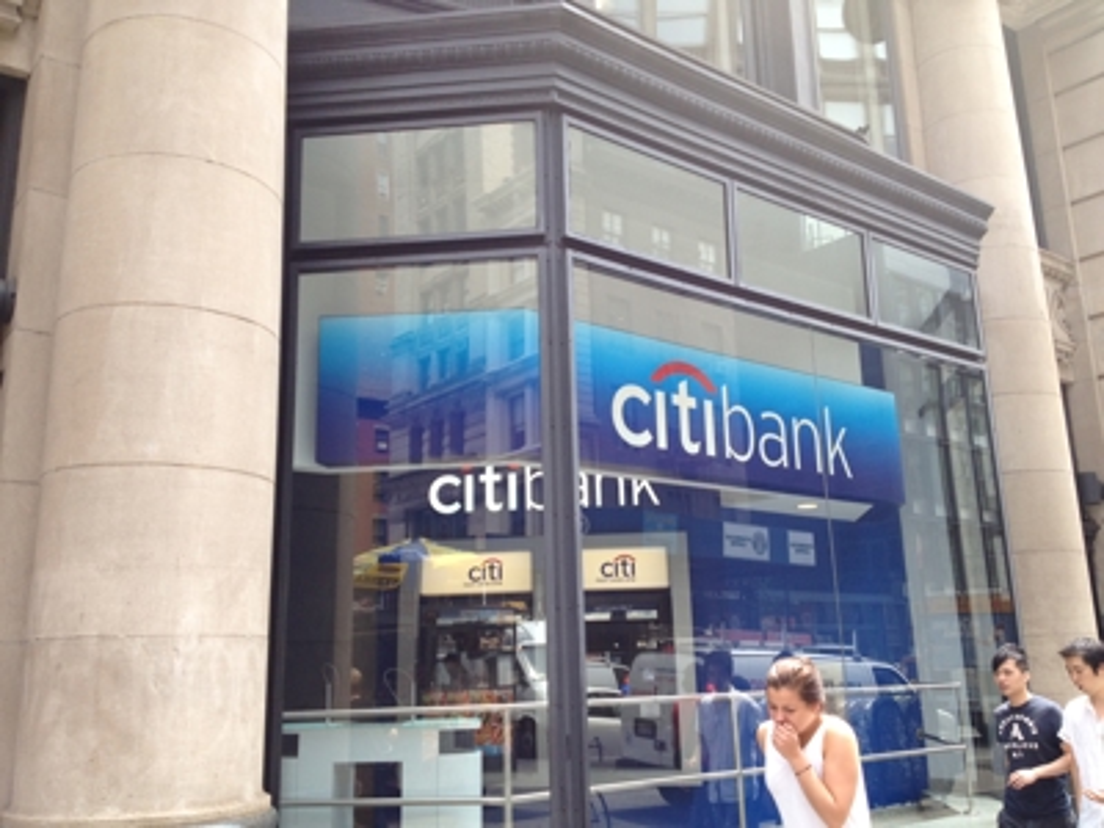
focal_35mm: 35
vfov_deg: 40.7
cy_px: 414
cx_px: 552
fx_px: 1116
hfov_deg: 52.6
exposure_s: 1/289
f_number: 2.4
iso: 64
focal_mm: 4.28
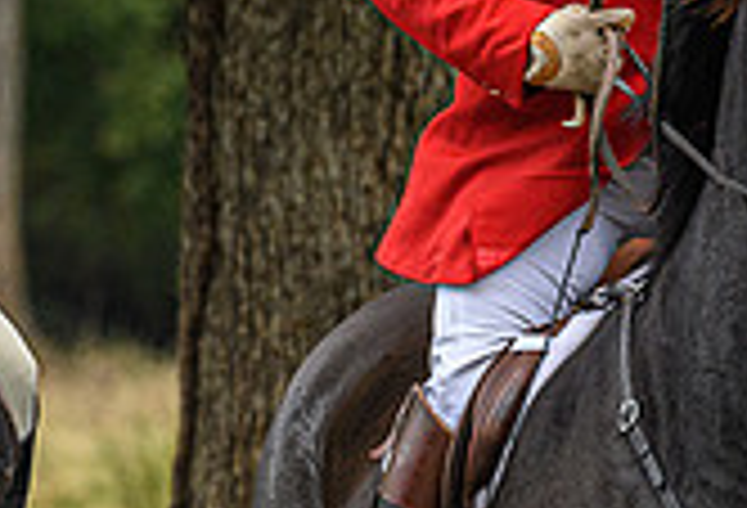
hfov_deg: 2.4
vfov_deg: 1.6
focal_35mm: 867
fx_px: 18106
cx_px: 736
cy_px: 122
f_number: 3.5
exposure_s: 1/640
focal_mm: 165
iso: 800
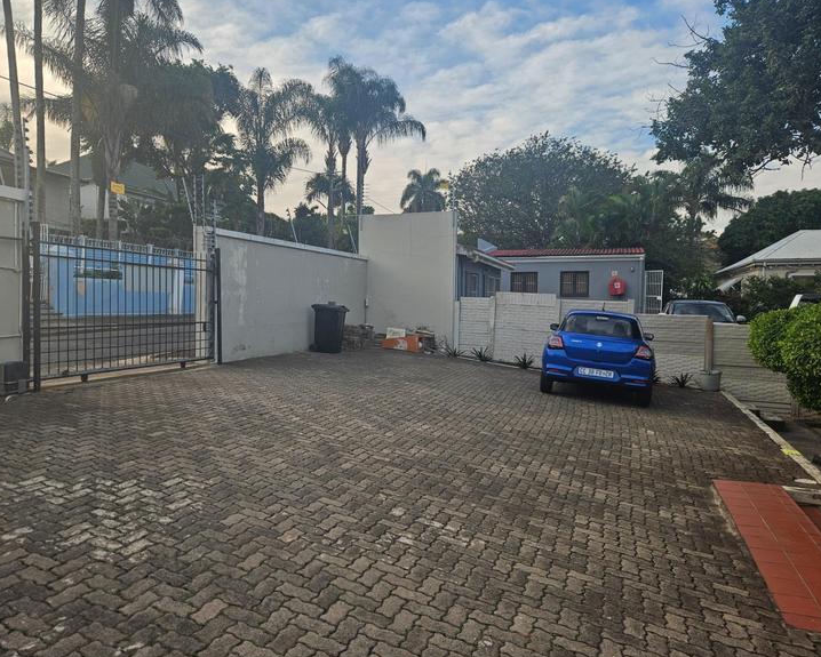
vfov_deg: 56.8
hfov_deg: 68.0
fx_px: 608
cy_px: 336
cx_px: 375
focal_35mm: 25
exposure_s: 1/565
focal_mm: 5.4
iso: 25
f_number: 1.8
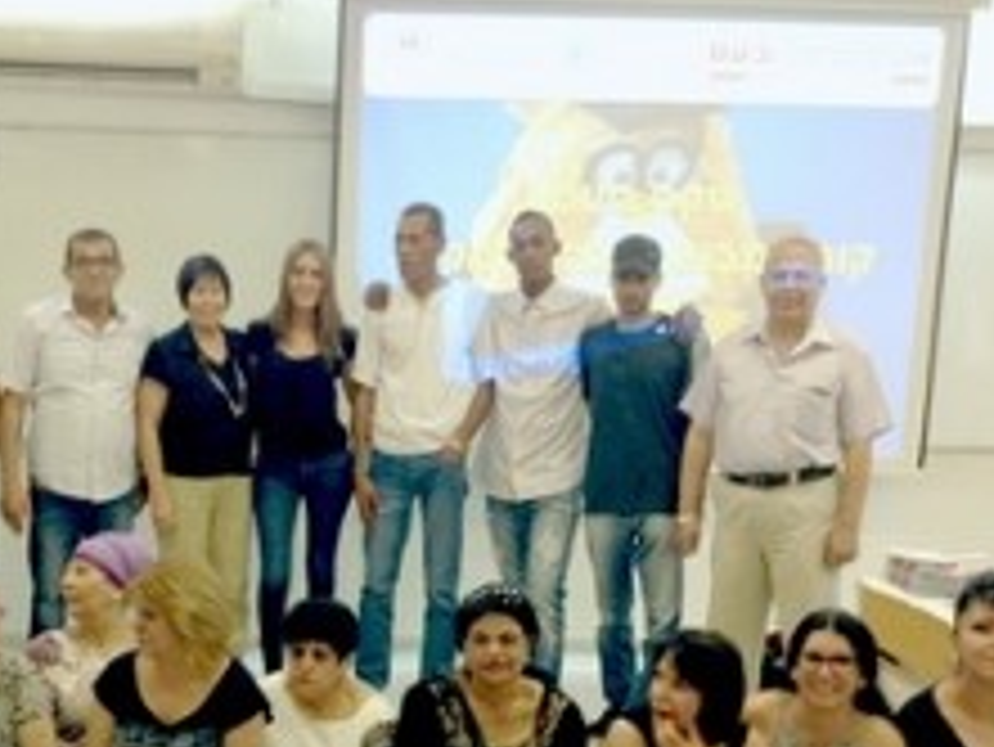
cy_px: 594
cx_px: 274
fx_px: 1638
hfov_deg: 33.2
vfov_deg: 25.3
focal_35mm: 57
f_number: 2.4
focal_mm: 4.28
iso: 200
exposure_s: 1/20
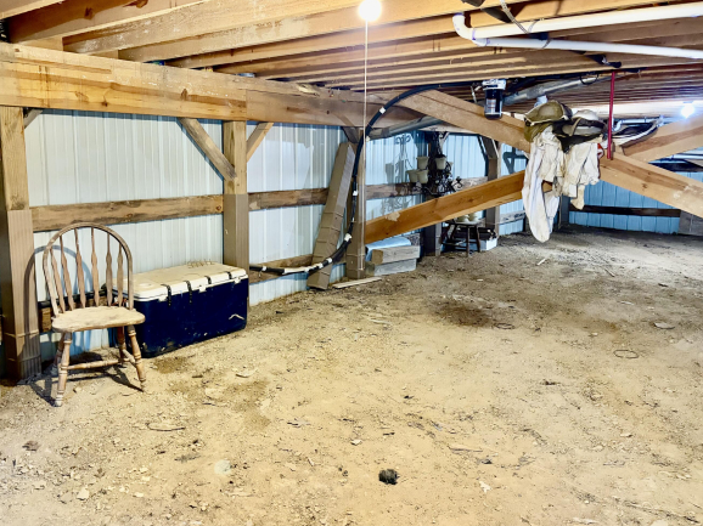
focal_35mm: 30
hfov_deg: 59.7
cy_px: 242
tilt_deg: -6.7
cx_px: 301
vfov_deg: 46.7
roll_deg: +0.6
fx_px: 609
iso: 640
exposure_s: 1/31
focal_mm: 5.96
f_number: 1.6
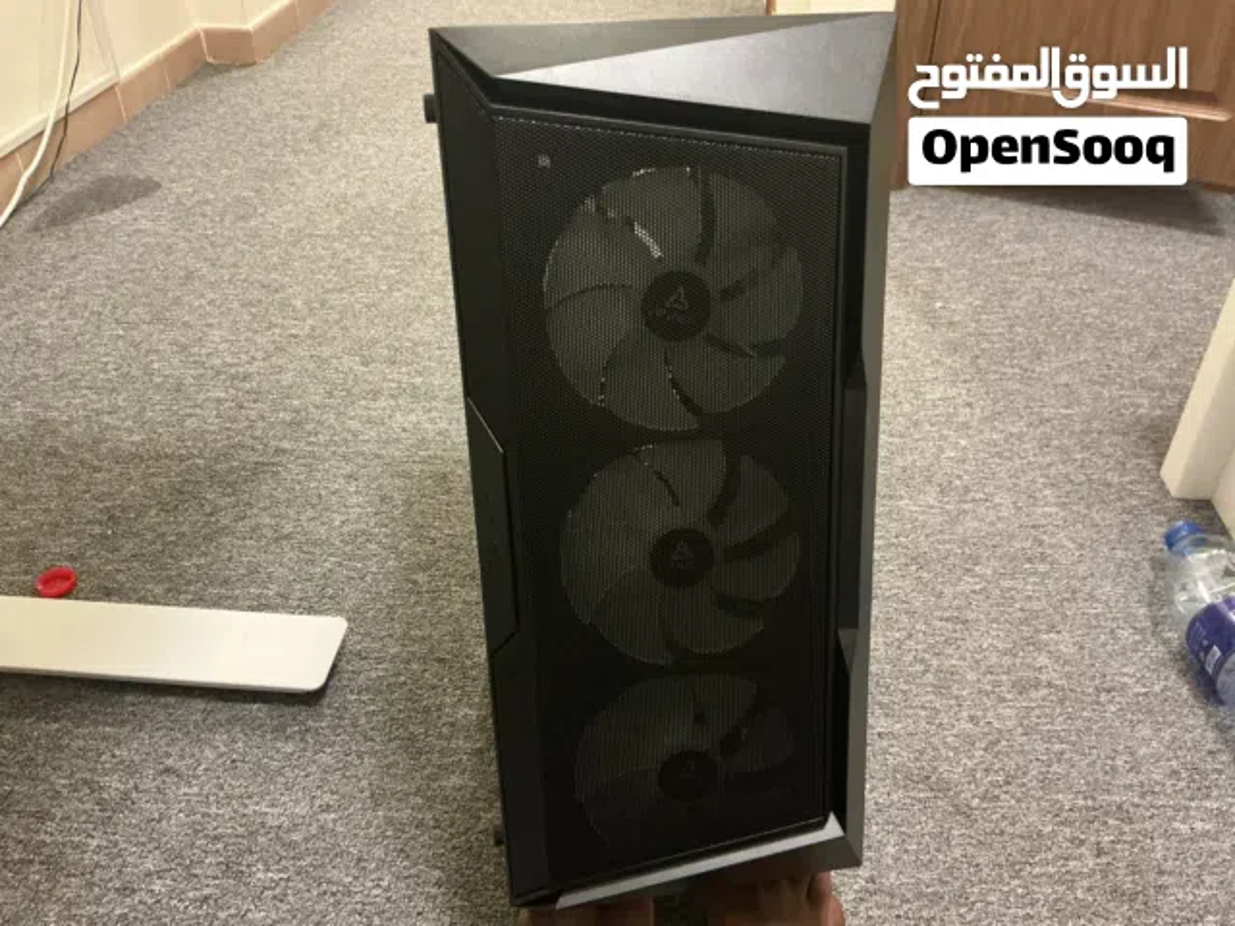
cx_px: 618
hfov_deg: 61.7
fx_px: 1035
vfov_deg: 48.2
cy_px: 463
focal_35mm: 29
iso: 400
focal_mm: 3
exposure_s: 1/30
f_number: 1.8
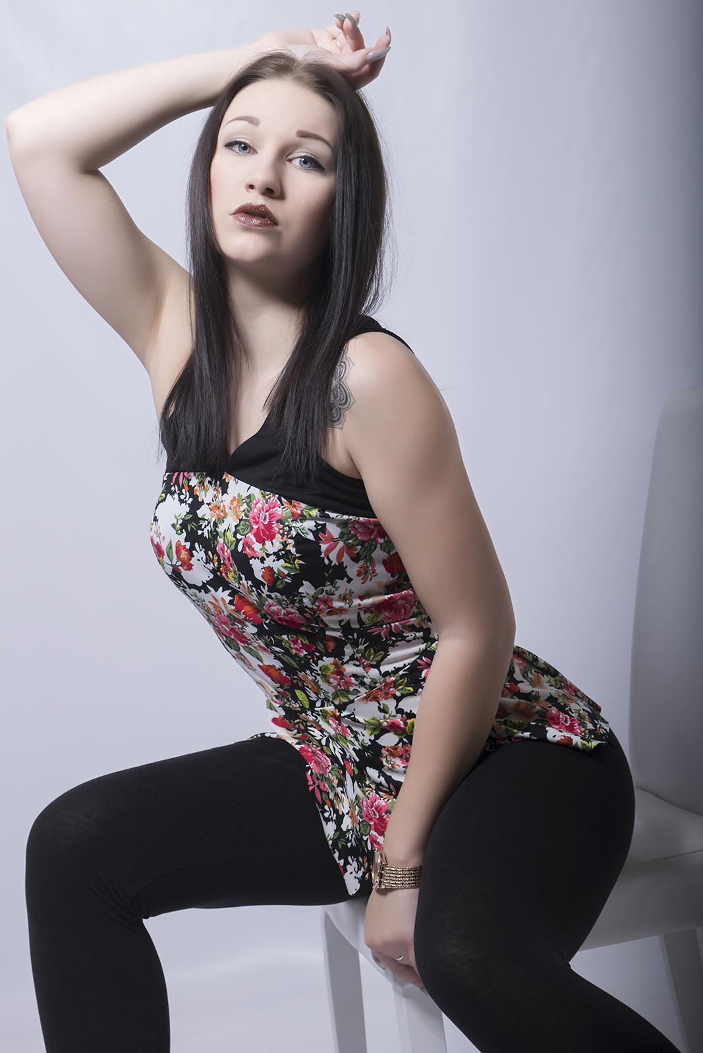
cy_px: 526
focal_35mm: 72
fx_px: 2108
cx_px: 352
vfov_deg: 28.1
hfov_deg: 18.9
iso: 100
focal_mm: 48
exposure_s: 1/200
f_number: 10
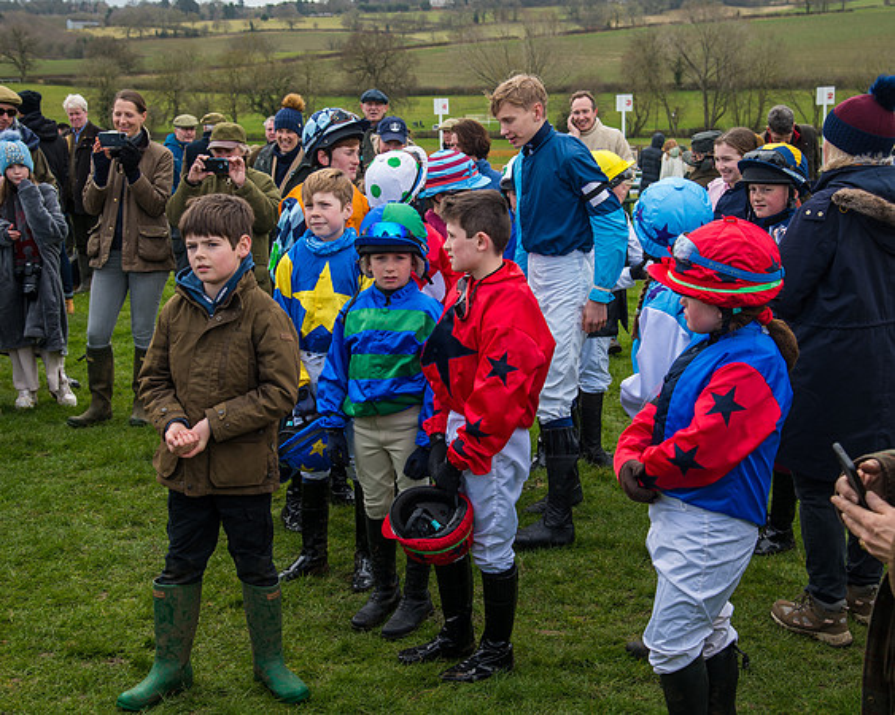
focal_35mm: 55
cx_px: 446
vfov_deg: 27.5
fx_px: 1461
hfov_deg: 34.1
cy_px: 351
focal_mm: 48
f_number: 5
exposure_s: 1/125
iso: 50
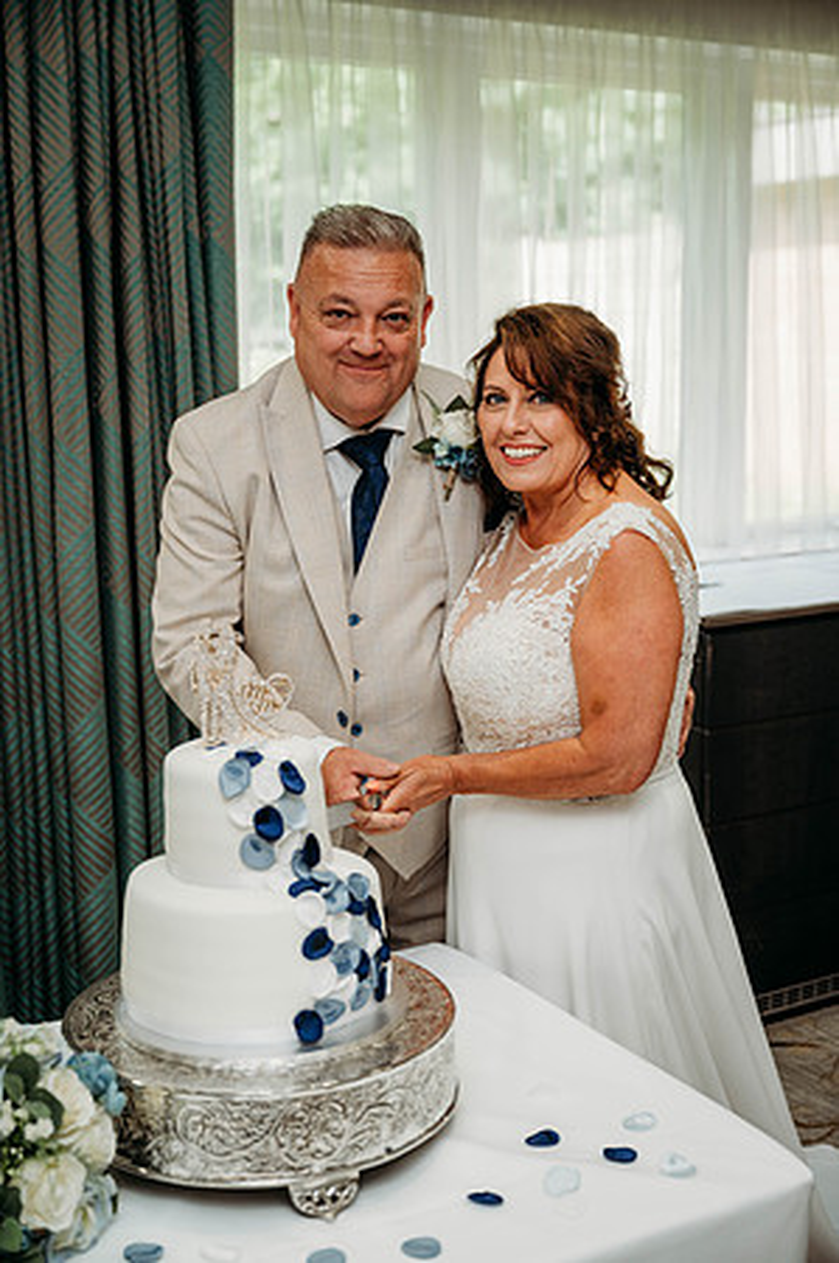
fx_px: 1612
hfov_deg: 29.2
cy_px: 632
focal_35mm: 46
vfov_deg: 42.8
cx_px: 420
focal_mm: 46
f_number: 3.2
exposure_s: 1/200
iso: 125
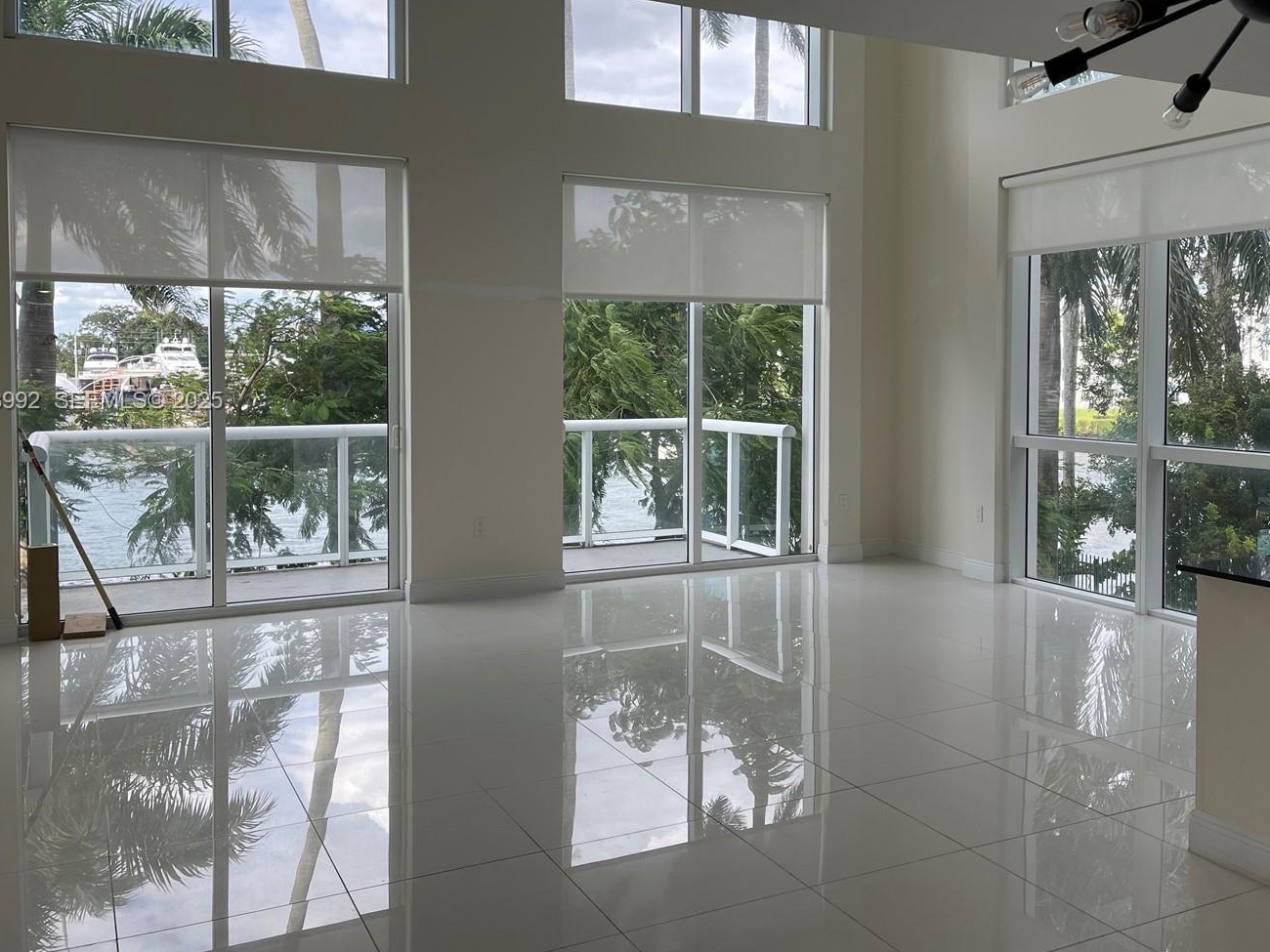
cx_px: 700
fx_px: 1174
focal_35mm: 32
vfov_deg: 44.0
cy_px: 402
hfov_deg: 56.7
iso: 32
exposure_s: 1/332
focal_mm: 5.1
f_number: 1.6
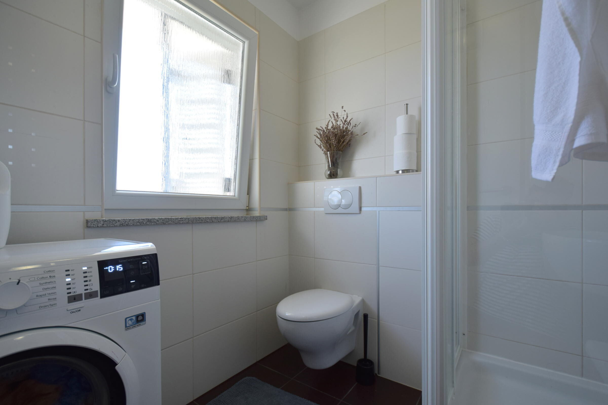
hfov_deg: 100.4
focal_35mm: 15
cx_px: 304
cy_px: 202
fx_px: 253
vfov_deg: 77.3
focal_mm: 10
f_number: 4.5
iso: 200
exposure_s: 1/80
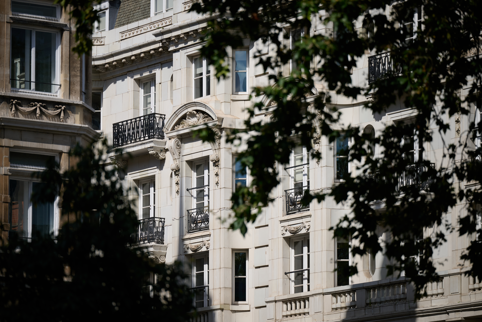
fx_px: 2678
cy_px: 161
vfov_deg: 6.9
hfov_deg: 10.3
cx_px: 241
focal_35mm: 200
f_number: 3.2
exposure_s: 1/8000
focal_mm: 200
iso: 250
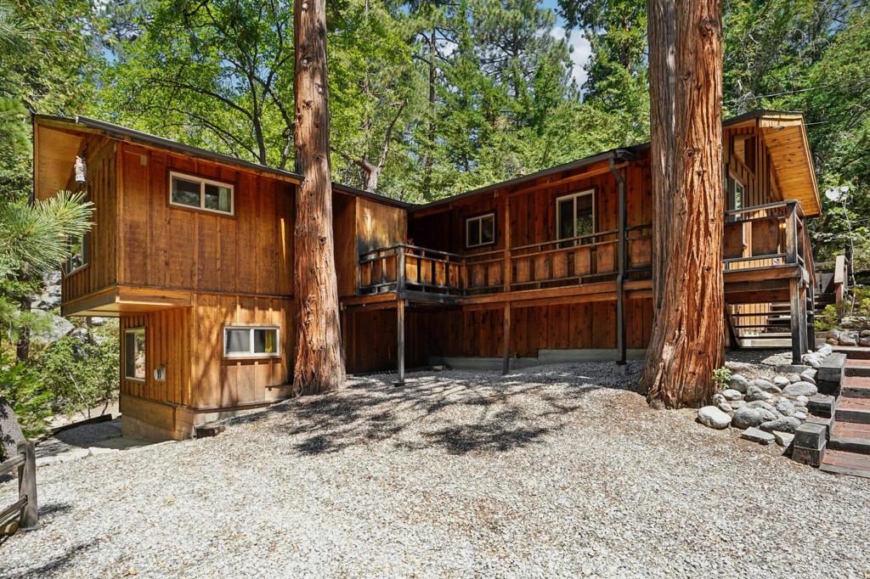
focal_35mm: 19
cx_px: 435
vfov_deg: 64.5
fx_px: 459
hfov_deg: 86.9
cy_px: 290
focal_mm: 19
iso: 100
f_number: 8
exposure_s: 1/50
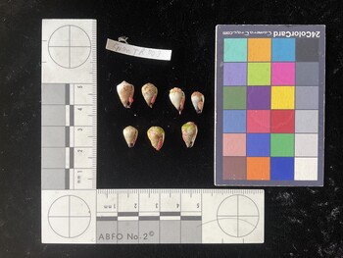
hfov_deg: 61.6
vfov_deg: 48.3
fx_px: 288
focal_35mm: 29
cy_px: 129
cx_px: 172
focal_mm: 3
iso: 50
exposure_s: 1/120
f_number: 1.8
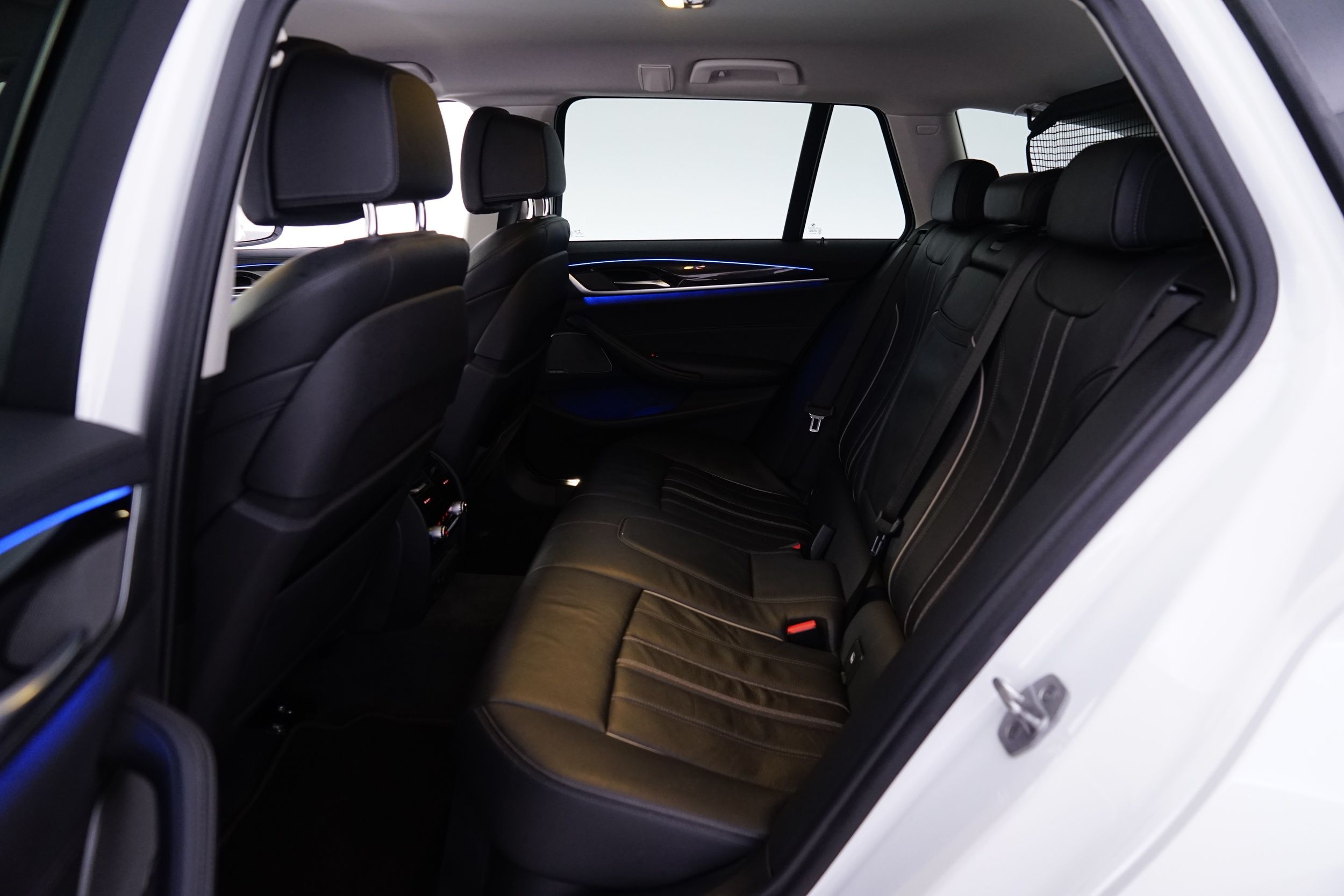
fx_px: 896
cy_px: 448
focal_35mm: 24
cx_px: 672
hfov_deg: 73.7
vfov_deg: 53.1
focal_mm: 24
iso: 1600
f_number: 4.5
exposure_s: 1/13
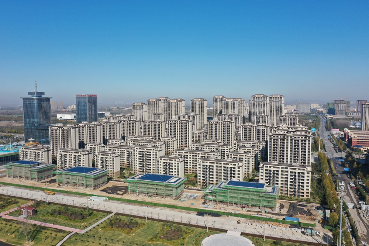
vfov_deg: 46.4
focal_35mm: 28
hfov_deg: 65.5
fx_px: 287
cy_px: 123
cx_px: 184
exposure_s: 1/500
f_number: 6.3
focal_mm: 10.26
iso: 100
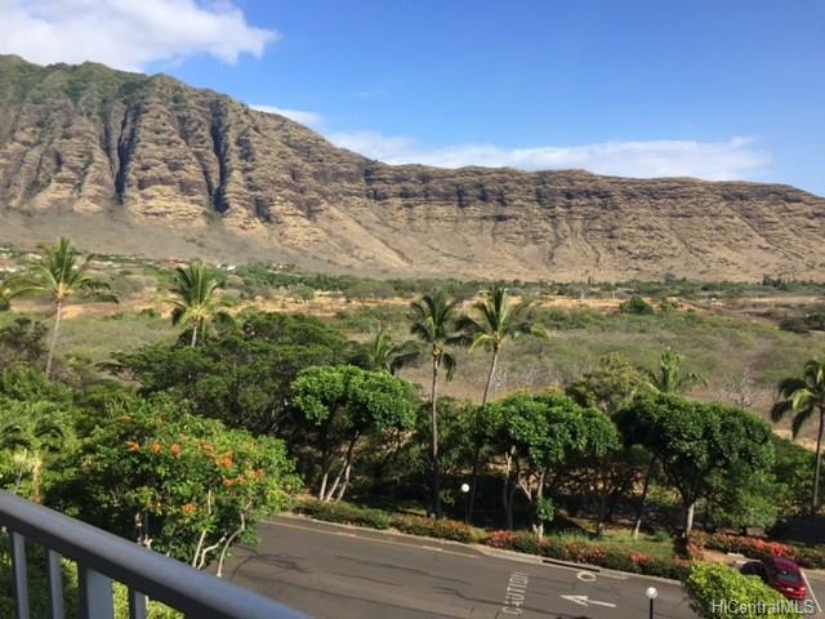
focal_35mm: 29
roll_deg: +0.7
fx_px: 691
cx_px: 412
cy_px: 310
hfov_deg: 61.7
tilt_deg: -4.5
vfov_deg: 48.2
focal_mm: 4.15
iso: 32
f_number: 2.2
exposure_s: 1/1582
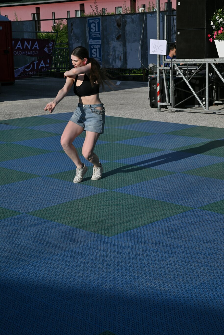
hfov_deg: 19.5
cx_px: 112
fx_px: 653
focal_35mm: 70
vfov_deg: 28.8
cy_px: 168
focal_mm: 70
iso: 200
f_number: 9
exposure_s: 1/640
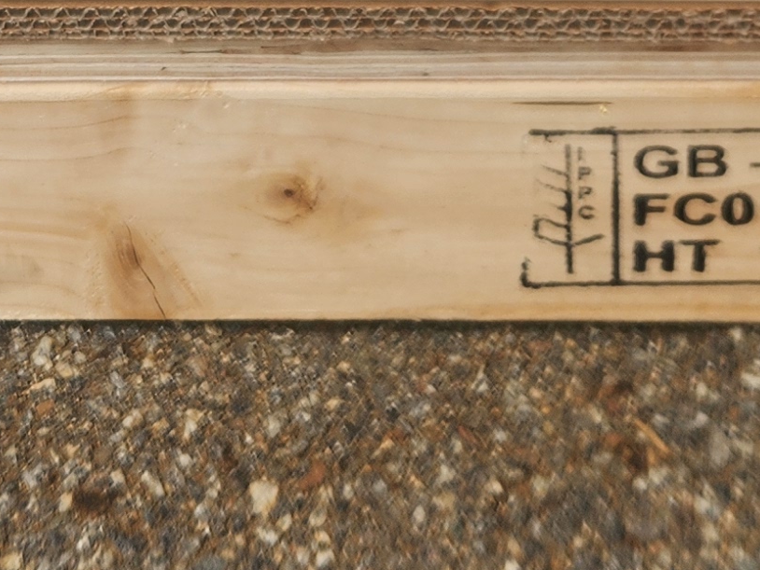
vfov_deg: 11.4
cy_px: -695
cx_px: 211
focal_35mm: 113
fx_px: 2482
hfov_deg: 17.3
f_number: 1.8
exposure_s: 1/767
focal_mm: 5.4
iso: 20
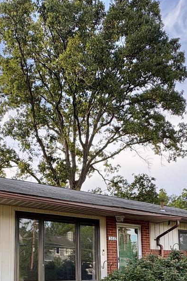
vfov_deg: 49.2
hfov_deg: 37.4
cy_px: 247
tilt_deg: +6.4
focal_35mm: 35
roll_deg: +0.8
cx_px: 61
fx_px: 273
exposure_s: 1/322
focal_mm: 2.22
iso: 64
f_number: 2.2
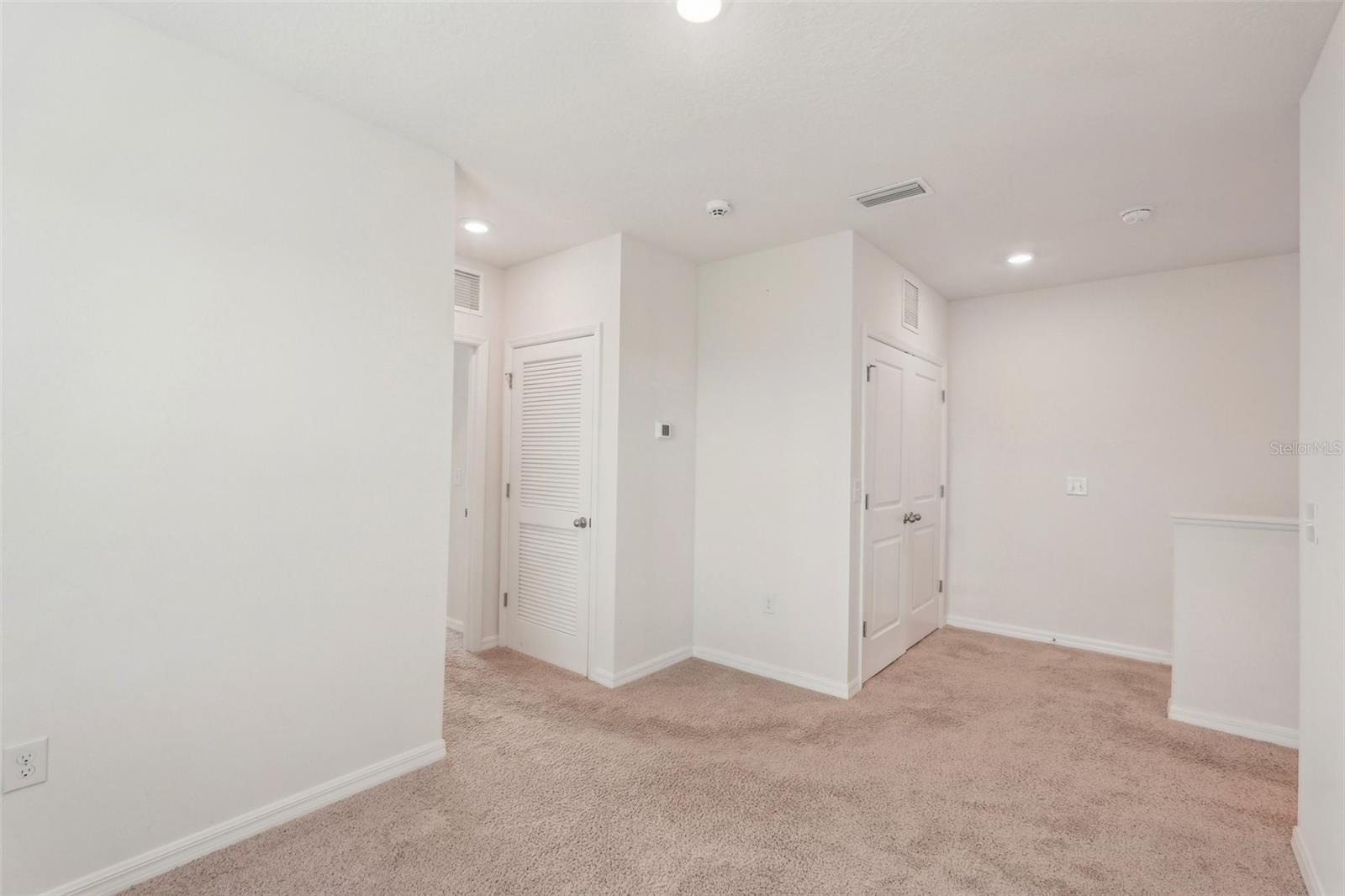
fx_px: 598
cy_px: 448
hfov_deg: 96.7
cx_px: 672
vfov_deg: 73.7
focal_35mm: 16
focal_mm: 16
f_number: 8
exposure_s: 1/30
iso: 400
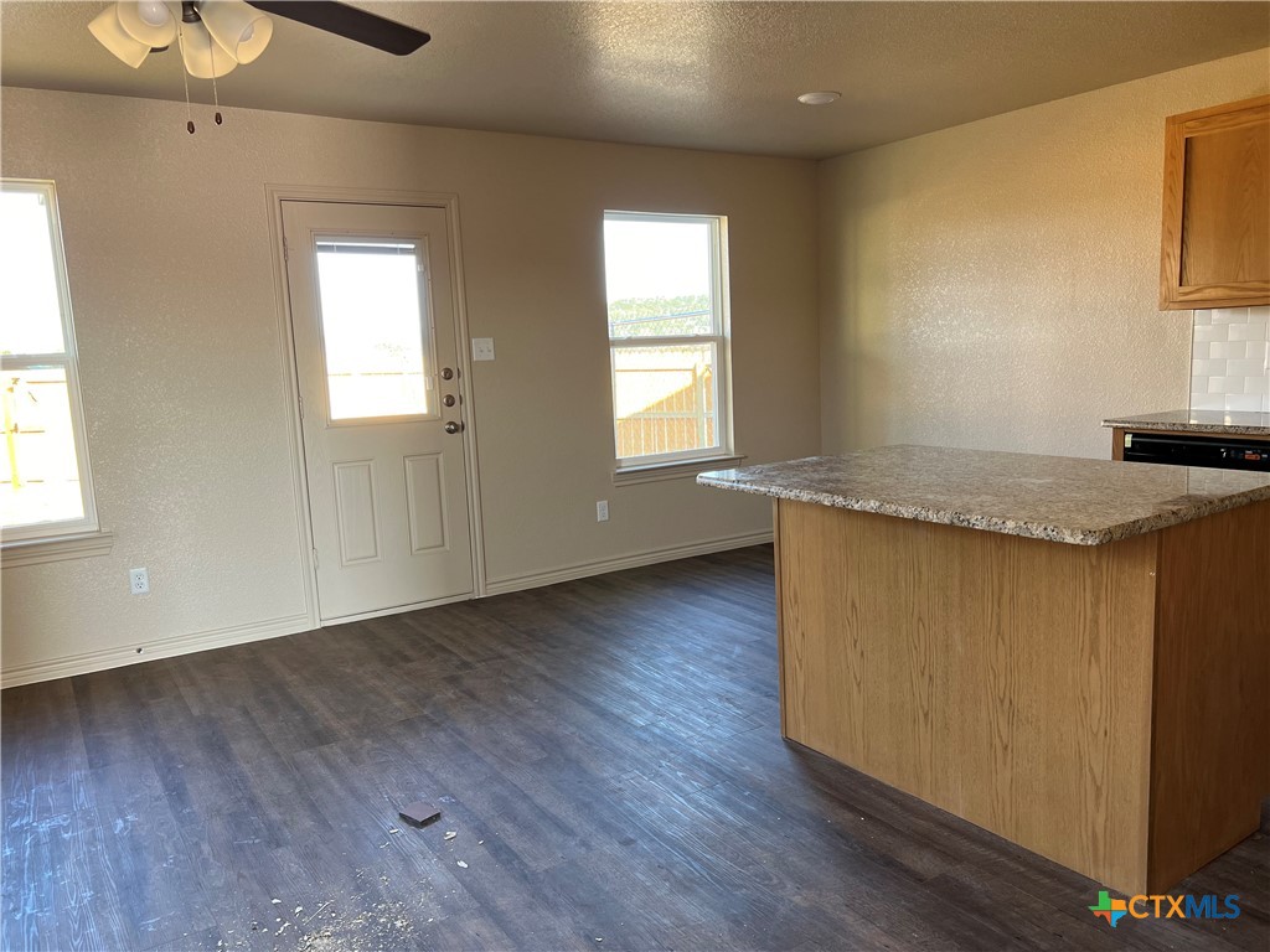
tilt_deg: -7.4
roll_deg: +2.8
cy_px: 476
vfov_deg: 53.1
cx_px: 635
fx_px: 954
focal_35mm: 26
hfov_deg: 67.3
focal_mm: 5.7
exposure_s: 1/120
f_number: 1.5
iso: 100
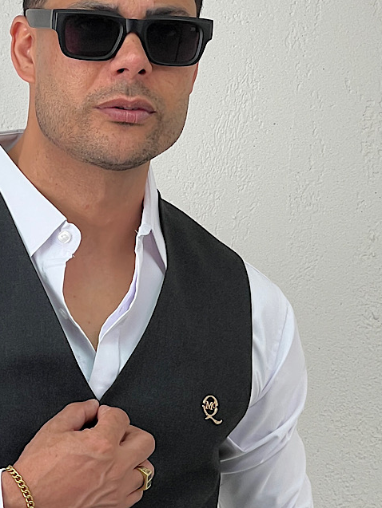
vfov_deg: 11.3
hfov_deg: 8.5
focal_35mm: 174
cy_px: 376
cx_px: 58
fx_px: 2559
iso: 32
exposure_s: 1/100
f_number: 2.8
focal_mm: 9
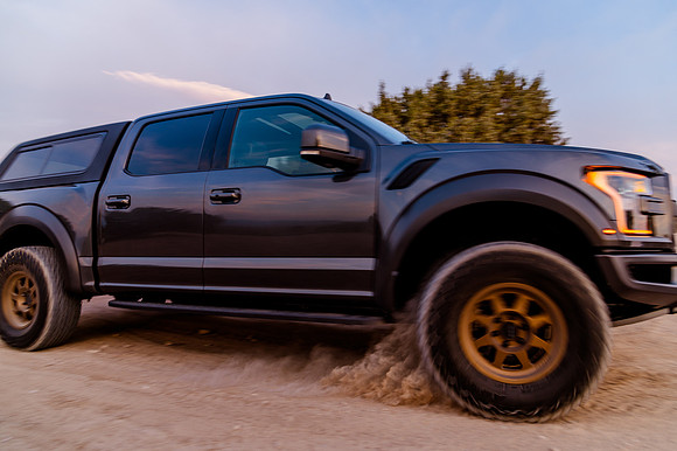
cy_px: 226
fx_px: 451
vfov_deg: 53.1
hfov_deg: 73.8
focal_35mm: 24
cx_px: 338
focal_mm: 24
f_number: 5
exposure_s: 1/80
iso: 125
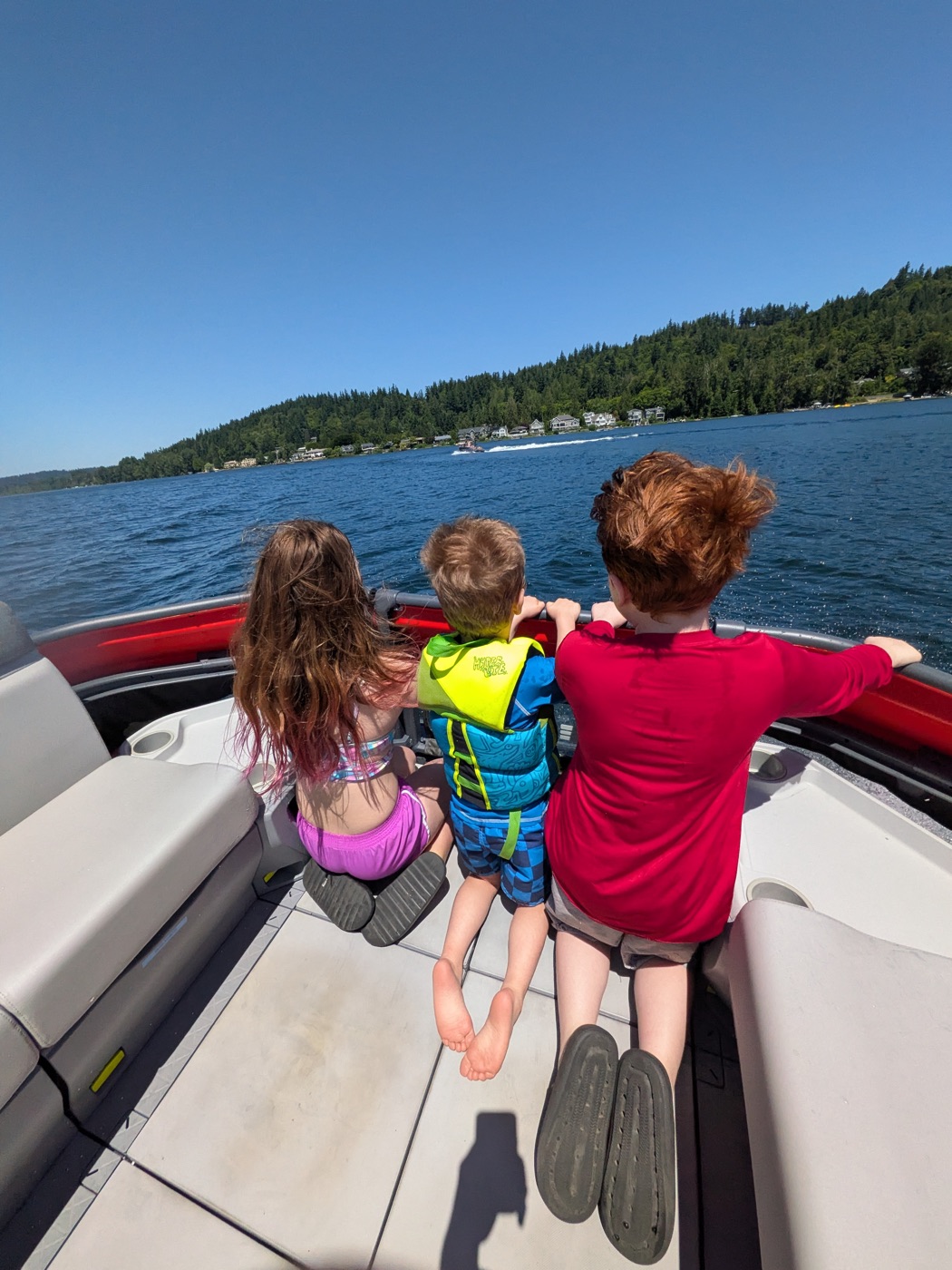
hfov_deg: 85.7
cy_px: 635
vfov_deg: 102.1
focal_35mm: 14
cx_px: 476
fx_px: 513
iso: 250
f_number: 2.2
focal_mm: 1.85
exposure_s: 1/9615
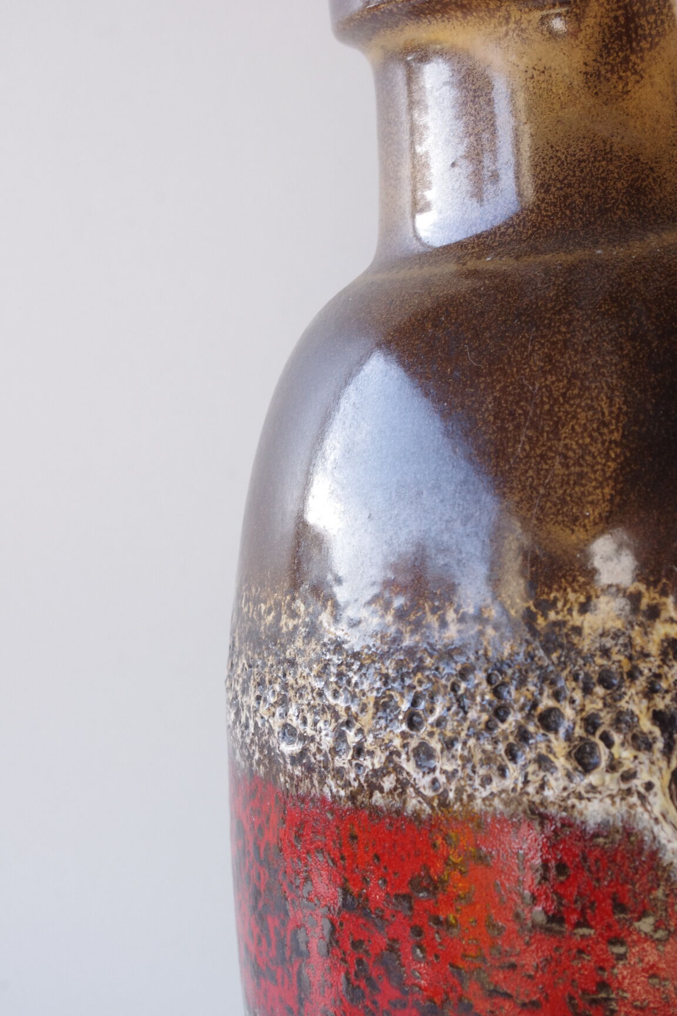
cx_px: 338
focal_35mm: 64
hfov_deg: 21.2
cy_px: 508
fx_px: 1805
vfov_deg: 31.4
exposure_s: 1/125
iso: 800
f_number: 8
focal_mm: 42.5
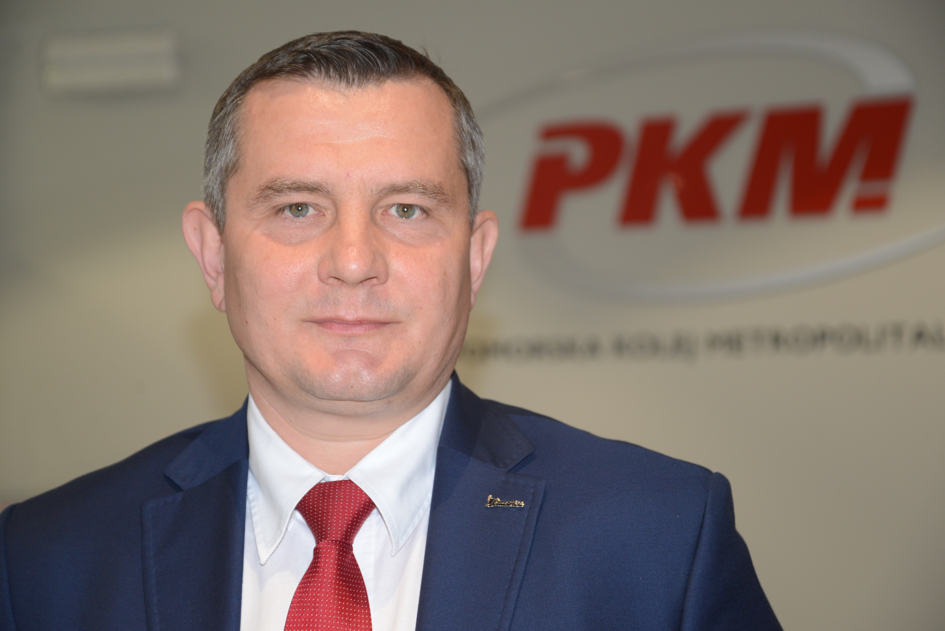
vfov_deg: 16.9
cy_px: 312
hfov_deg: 25.0
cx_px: 471
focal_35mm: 81
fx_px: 2127
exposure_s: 1/60
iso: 640
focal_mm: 78
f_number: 4.5
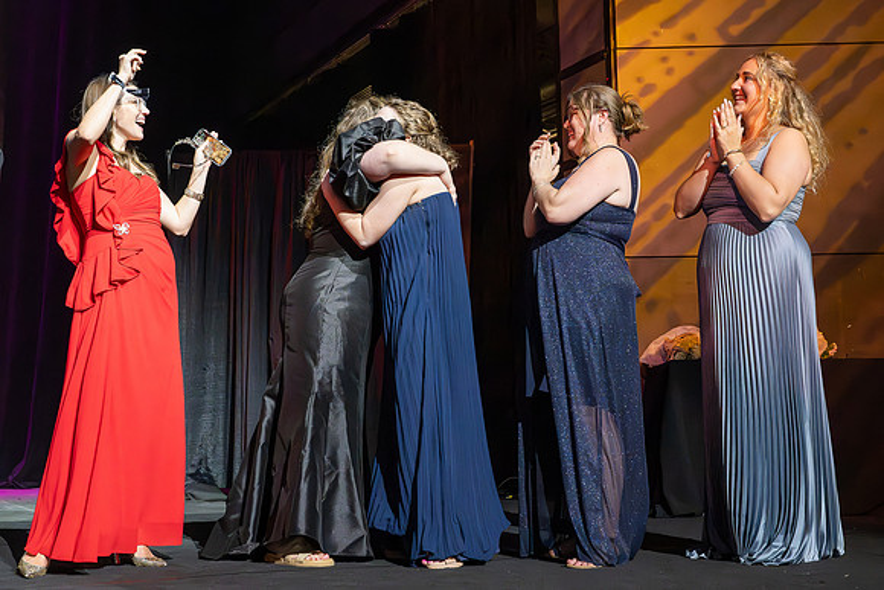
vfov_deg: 28.5
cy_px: 258
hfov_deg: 41.7
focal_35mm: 47
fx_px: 1160
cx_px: 416
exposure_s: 1/640
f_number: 4.5
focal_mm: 36
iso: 18000
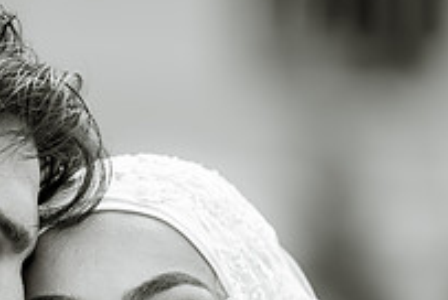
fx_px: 5334
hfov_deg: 4.8
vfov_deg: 3.2
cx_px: 90
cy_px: 411
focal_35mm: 428
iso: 200
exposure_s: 1/800
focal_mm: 150
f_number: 2
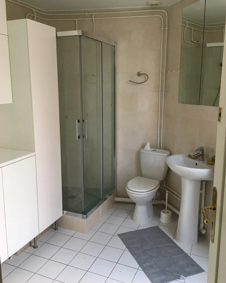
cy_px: 135
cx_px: 111
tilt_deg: -10.1
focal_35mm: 31
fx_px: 259
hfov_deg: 47.1
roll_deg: -0.7
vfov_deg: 57.2
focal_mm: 4.15
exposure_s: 1/17
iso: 50
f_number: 2.2
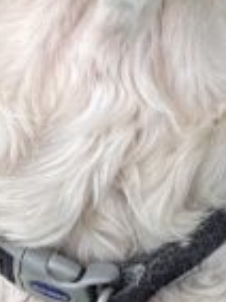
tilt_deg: -46.2
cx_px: 160
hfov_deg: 7.9
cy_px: 179
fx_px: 1641
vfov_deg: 10.5
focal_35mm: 188
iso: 50
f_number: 1.5
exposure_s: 1/1621
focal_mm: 5.7
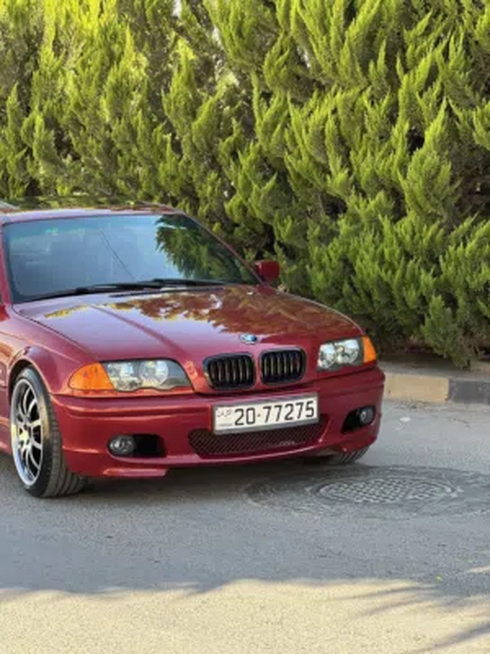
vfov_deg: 25.3
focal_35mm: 77
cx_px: 245
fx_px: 1453
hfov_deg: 19.1
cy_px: 327
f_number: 2.8
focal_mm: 9
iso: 50
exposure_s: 1/121
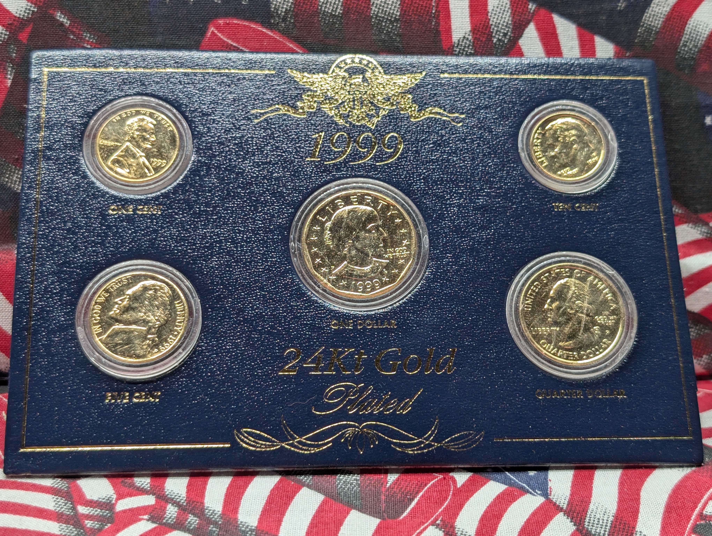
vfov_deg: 29.7
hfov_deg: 38.9
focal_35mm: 49
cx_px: 356
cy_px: 268
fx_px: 1009
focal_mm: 6.9
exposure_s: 1/59.3
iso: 48
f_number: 1.68
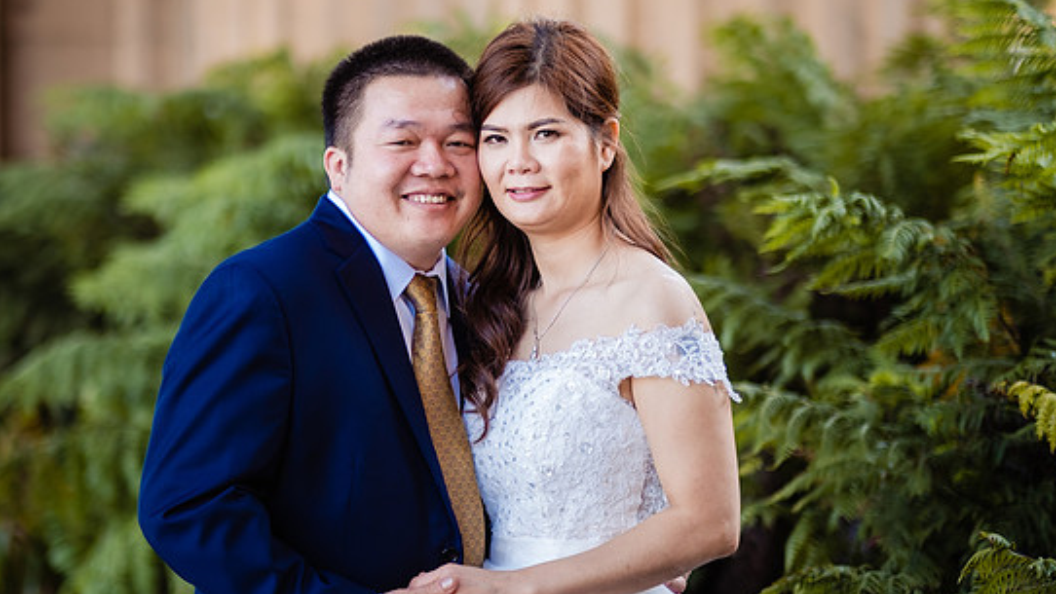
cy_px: 281
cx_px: 392
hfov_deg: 18.8
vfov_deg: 10.6
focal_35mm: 114
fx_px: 3192
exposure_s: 1/400
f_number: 1.2
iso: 160
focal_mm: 56
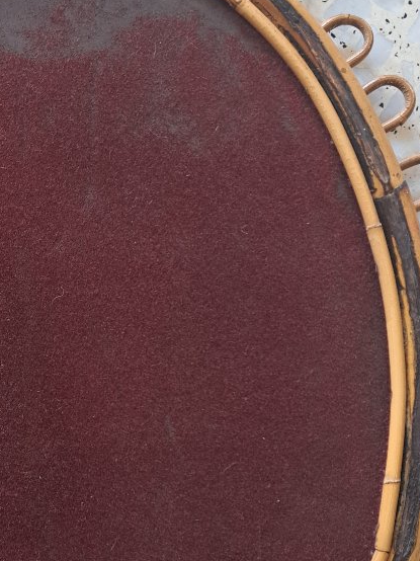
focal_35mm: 52
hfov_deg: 27.4
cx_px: 81
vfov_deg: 36.6
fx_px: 842
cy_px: 358
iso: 200
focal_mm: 5.23
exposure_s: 1/50
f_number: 1.8
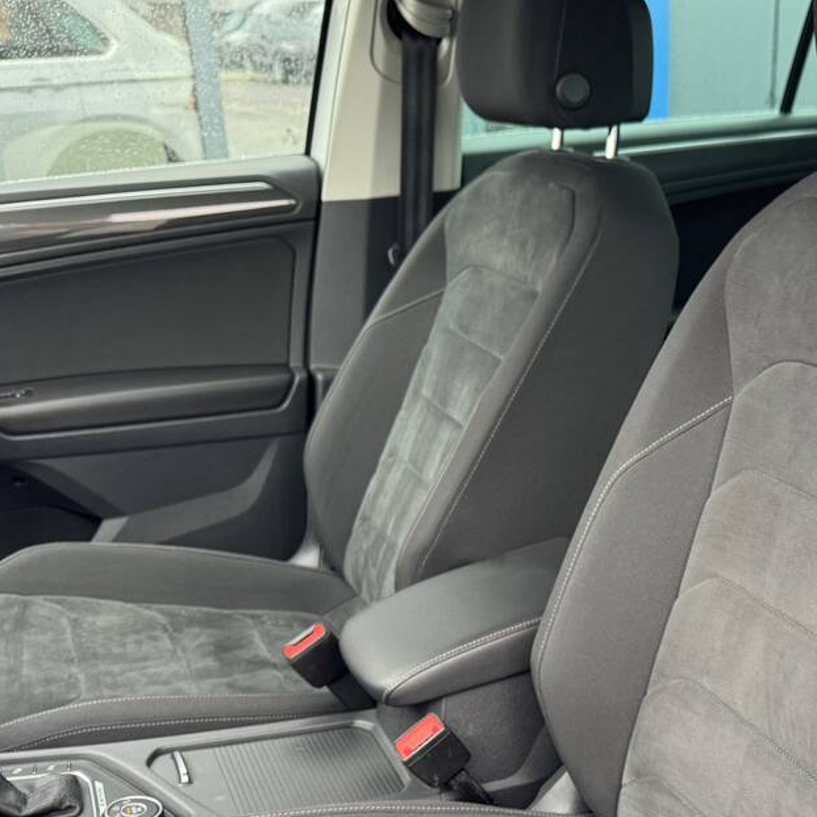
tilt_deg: -24.5
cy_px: 580
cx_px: 701
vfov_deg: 40.1
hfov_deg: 38.7
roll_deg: -2.3
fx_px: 1095
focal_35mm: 41
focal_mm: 6.76
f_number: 1.78
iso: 200
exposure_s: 1/75
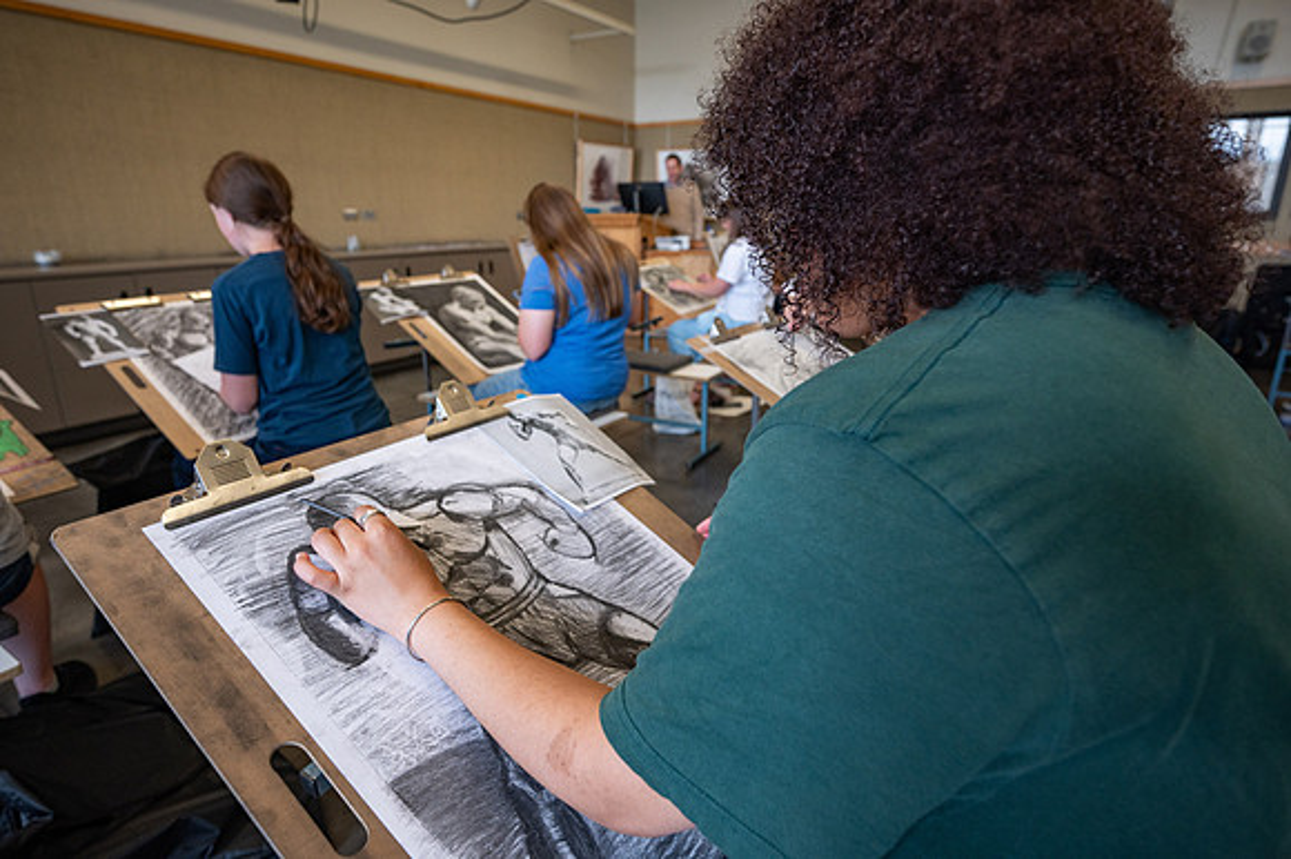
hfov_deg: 85.5
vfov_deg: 63.2
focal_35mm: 20
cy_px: 430
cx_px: 646
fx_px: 699
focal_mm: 19.5
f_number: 4
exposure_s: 1/200
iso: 800
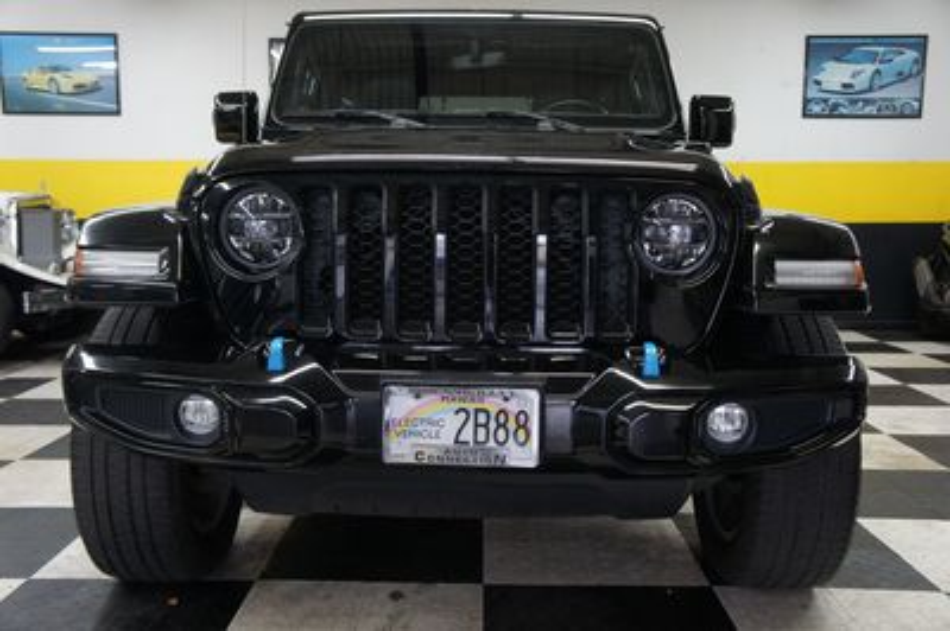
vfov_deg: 36.8
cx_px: 475
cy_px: 316
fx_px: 949
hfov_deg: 53.2
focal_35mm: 36
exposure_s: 1/40
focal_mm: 24
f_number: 4
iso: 400
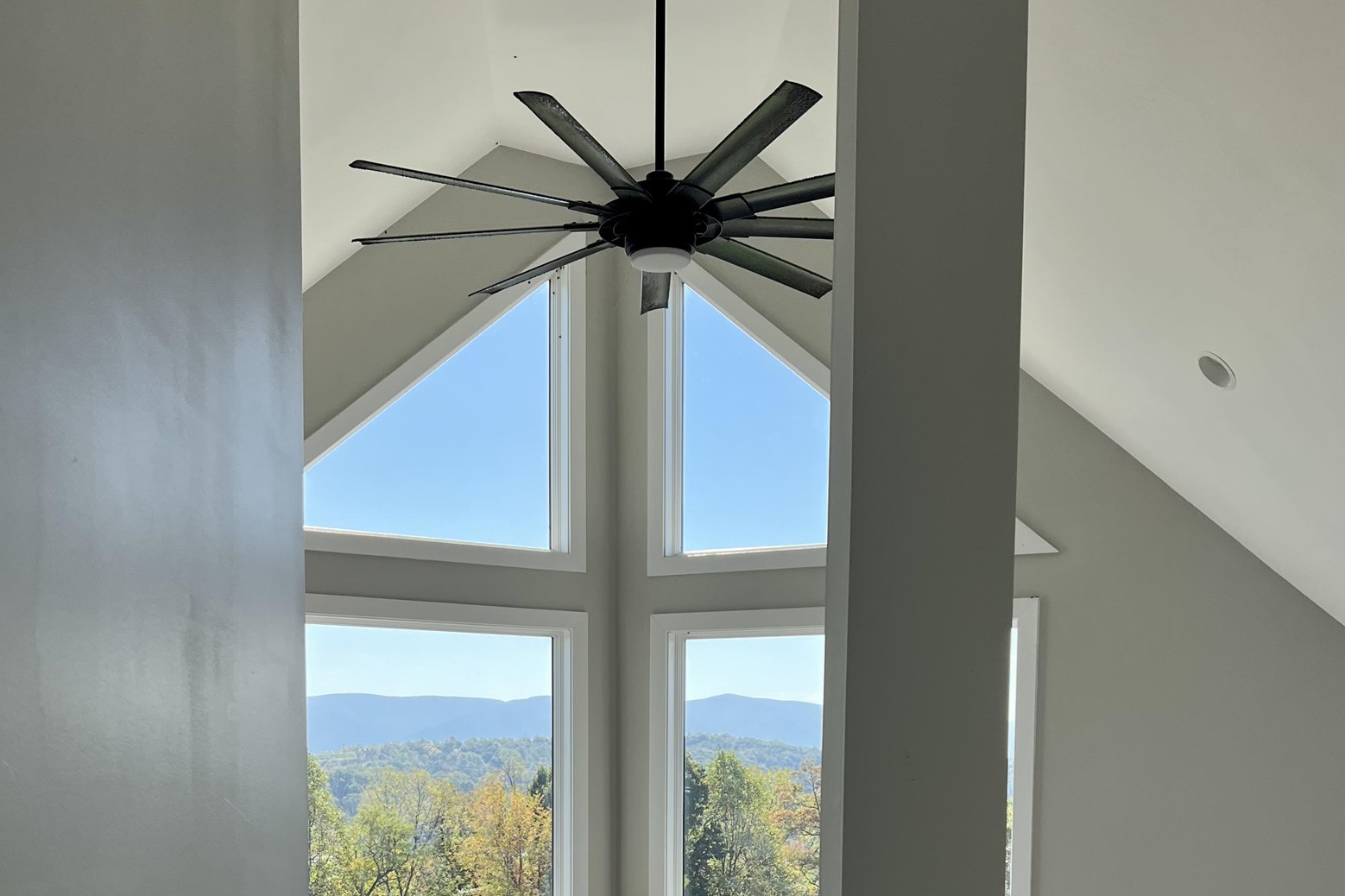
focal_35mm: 40
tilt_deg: -3.7
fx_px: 1494
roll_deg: -0.6
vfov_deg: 31.5
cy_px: 836
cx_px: 639
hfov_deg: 48.4
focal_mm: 5.7
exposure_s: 1/965
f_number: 1.5
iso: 50
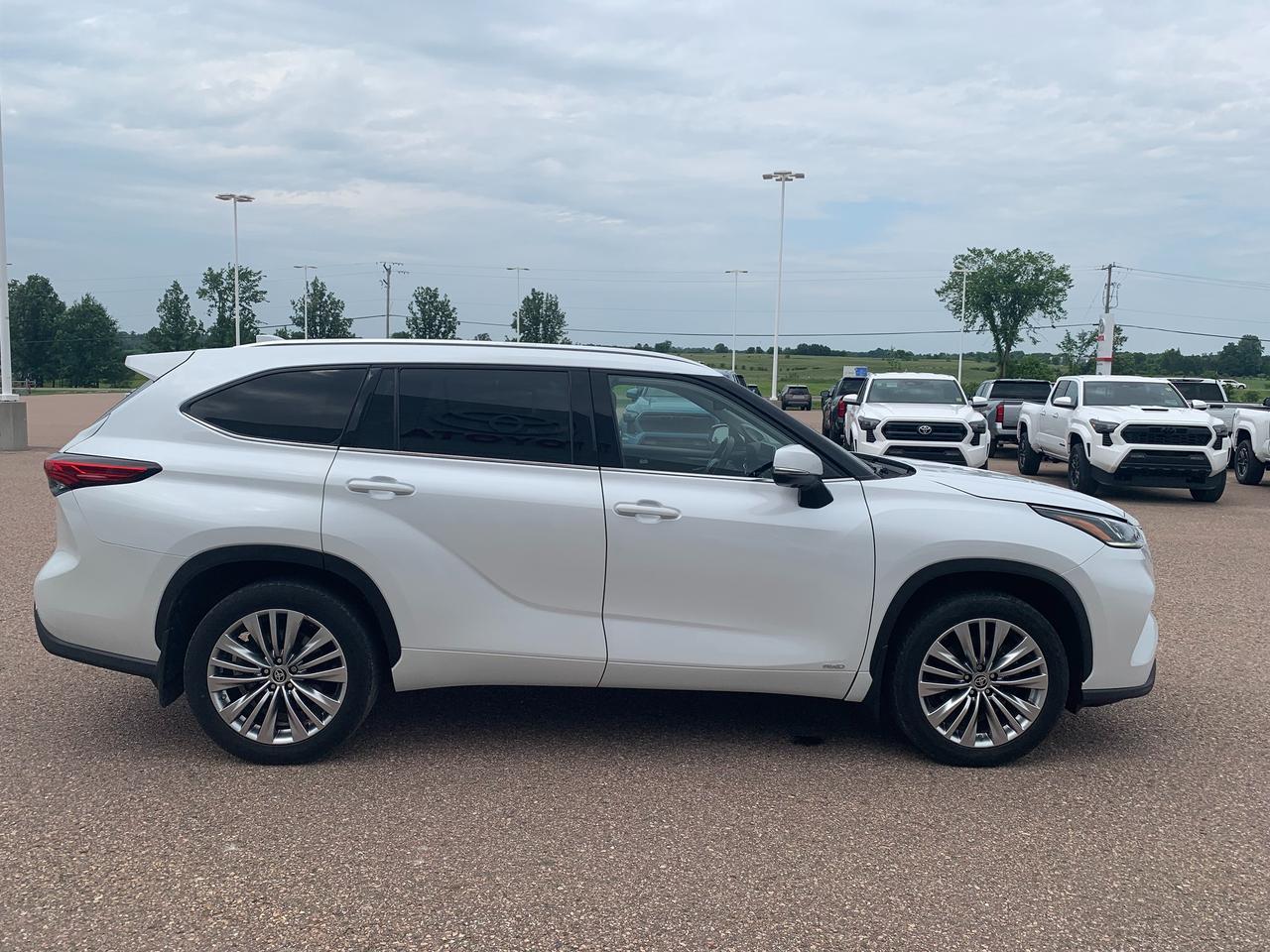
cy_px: 476
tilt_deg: -6.8
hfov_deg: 67.3
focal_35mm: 26
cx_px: 635
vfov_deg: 53.1
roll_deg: -1.3
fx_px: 954
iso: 25
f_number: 1.8
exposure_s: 1/2481
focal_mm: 4.25
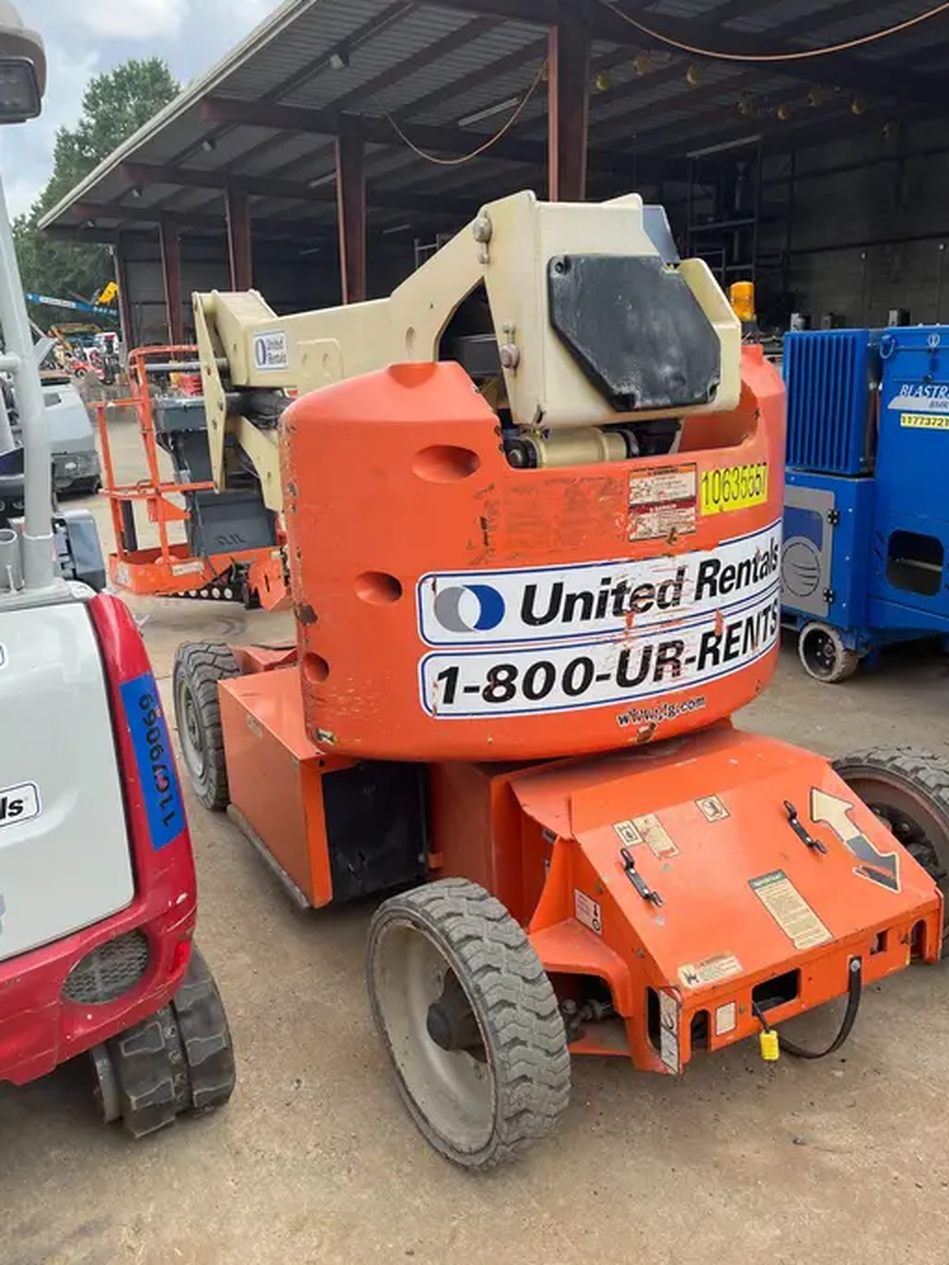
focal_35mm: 28
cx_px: 472
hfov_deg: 49.8
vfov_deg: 63.4
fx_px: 1023
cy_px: 603
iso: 50
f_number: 1.6
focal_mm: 5.1
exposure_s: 1/787
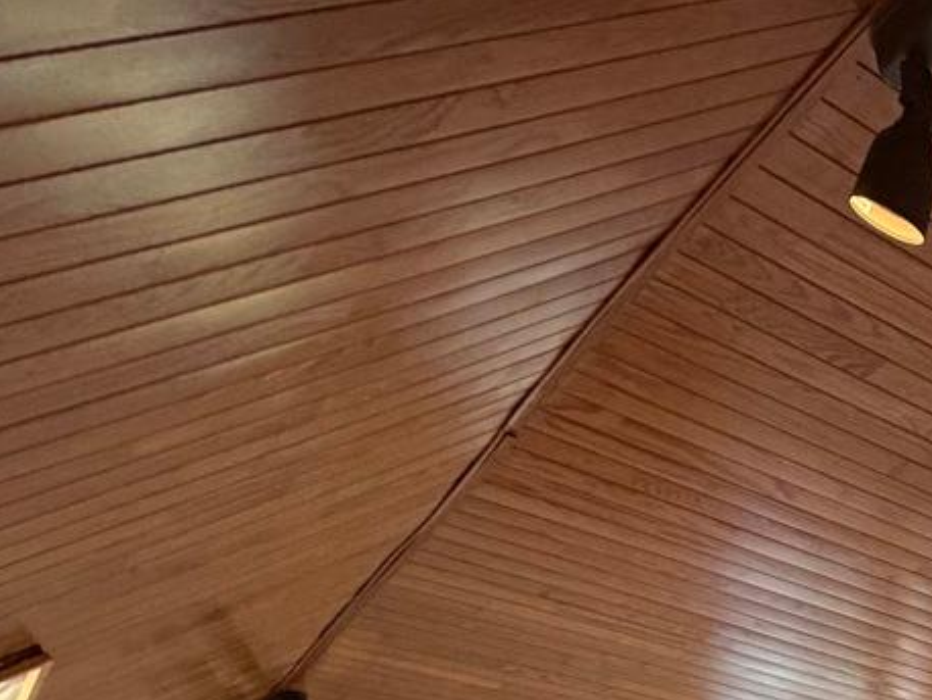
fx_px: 1320
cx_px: 1101
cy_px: 1186
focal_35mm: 49
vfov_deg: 21.7
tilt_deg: -2.5
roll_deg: +0.3
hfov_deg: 32.5
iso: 320
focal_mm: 2.22
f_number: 2.2
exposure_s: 1/121
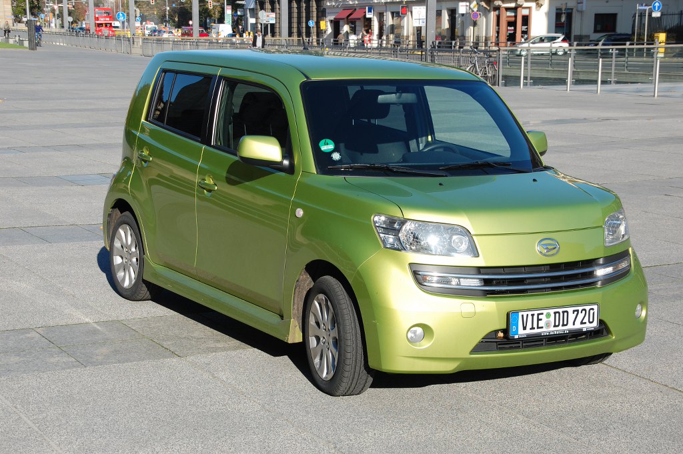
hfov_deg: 27.0
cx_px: 342
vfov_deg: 18.2
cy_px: 227
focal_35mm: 75
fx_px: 1422
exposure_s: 1/320
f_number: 9
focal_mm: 50
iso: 200
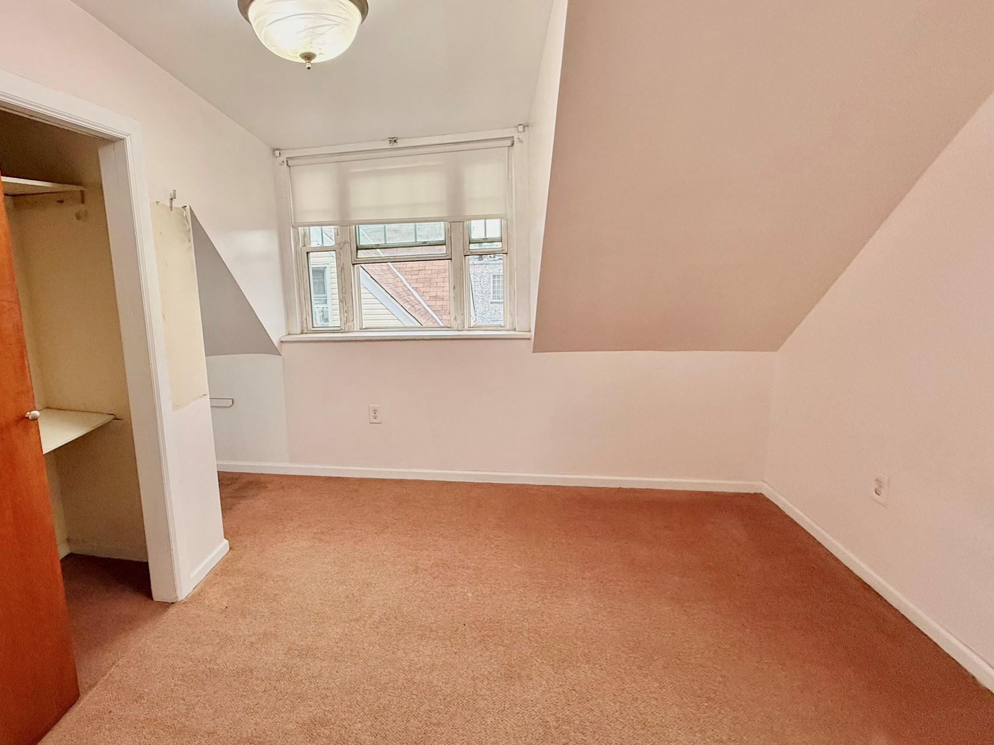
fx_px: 488
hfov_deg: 89.9
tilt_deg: -8.0
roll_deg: +2.4
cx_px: 398
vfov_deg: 74.6
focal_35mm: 17
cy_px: 339
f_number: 2.2
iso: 250
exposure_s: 1/60
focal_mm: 2.22
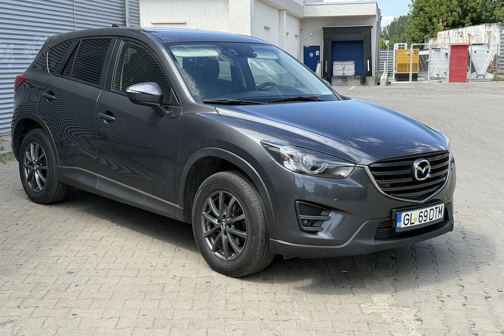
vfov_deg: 26.5
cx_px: 251
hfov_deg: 38.9
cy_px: 166
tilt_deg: -8.0
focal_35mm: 51
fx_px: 714
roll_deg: +0.2
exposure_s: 1/1715
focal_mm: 6.76
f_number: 1.78
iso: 80
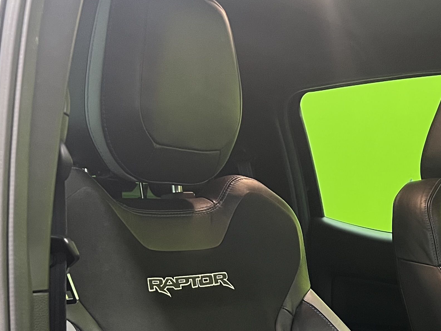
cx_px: 383
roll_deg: +0.1
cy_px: 405
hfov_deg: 28.4
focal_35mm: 66
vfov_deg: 20.7
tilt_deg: -13.2
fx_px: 841
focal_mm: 5.7
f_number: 1.5
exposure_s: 1/50
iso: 500
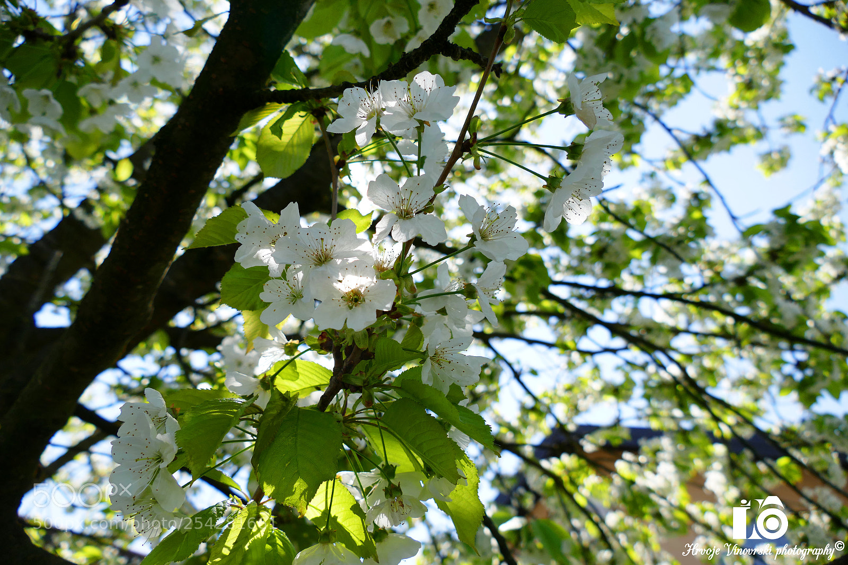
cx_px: 424
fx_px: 589
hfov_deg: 71.5
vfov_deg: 51.3
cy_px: 282
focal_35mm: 25
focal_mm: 9.1
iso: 125
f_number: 2.8
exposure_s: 1/1600
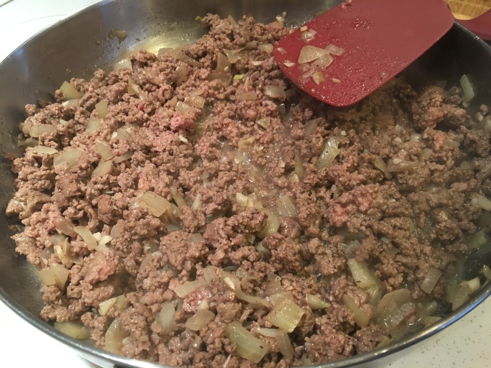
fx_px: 411
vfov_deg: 48.2
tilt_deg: -47.9
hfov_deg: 61.7
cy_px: 184
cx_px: 246
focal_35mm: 29
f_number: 2.2
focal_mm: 4.15
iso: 100
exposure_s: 1/30
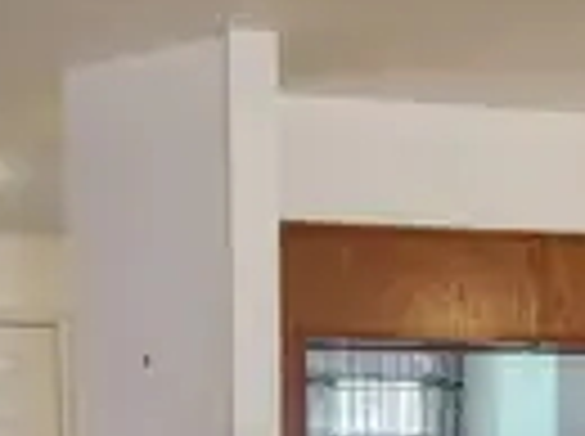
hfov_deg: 27.3
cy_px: 580
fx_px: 1198
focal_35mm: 71
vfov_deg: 19.0
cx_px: 396
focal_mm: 5.4
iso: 100
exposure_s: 1/120
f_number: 1.8
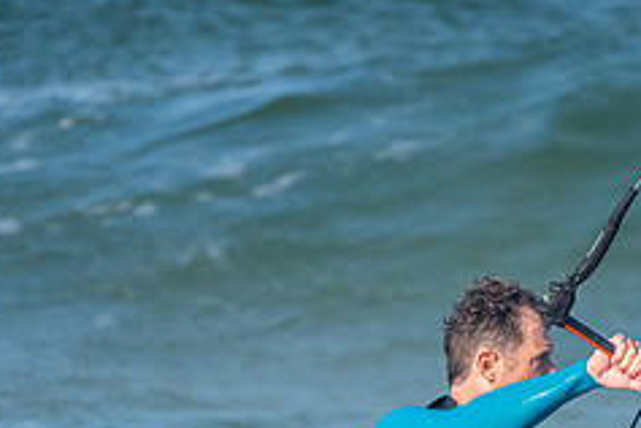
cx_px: 441
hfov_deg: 1.7
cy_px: 513
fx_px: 21792
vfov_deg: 1.1
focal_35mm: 1224
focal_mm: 500
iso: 560
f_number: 5.6
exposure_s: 1/4000
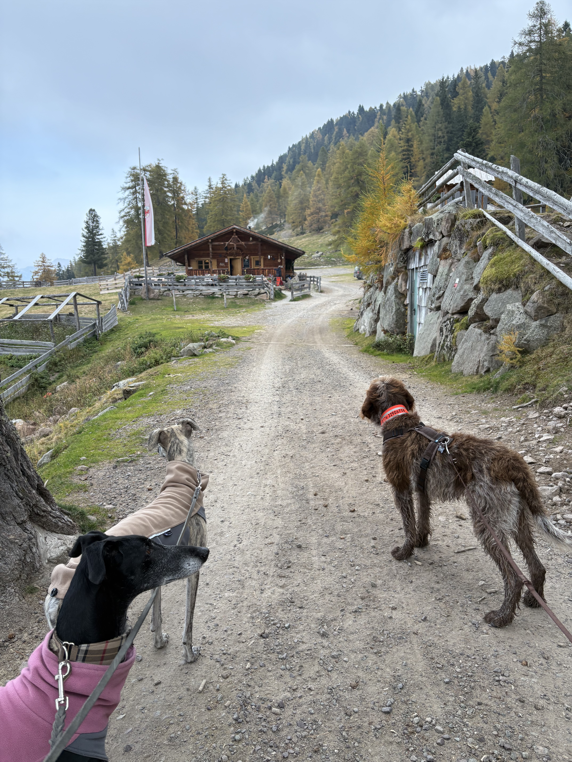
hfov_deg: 53.1
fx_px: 573
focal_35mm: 26
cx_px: 286
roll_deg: +1.1
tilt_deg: -8.2
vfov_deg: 67.3
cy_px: 381
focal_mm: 5.96
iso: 64
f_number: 1.6
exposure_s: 1/830
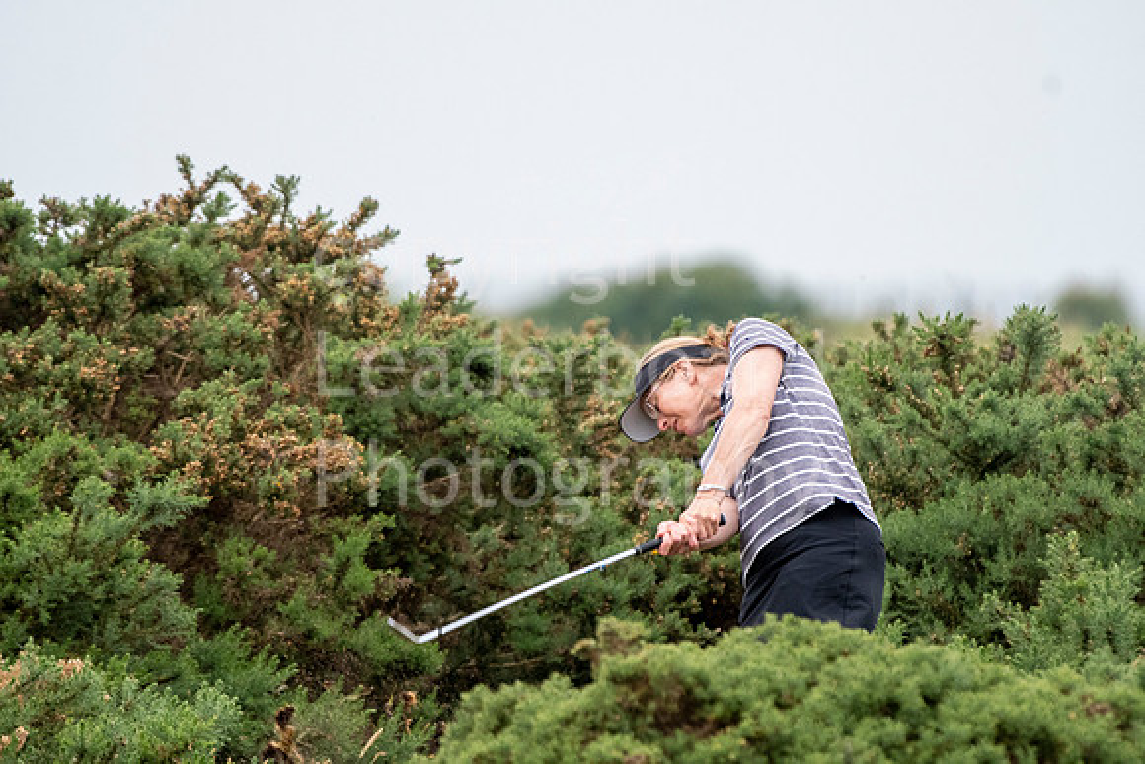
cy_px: 382
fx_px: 18610
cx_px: 572
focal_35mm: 585
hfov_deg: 3.5
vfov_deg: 2.4
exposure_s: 1/1000
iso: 1600
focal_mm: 390
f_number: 5.6
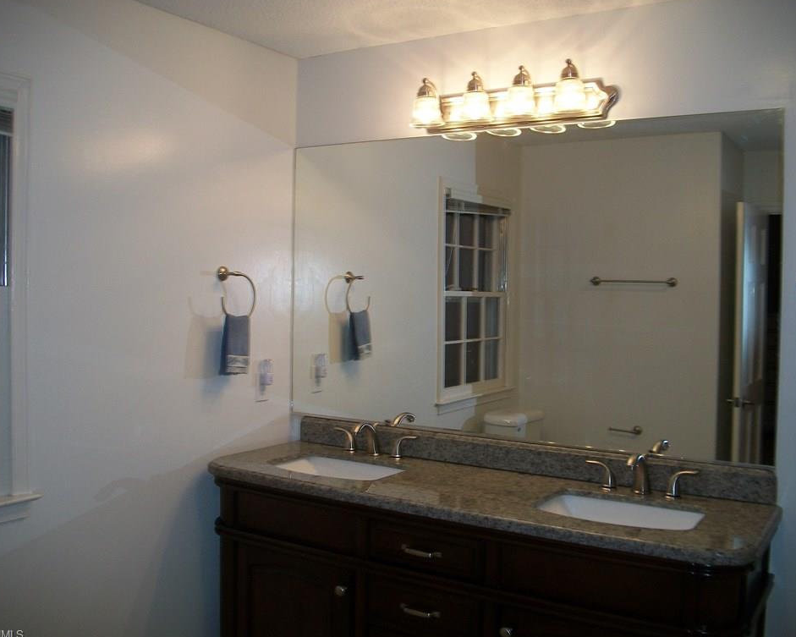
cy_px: 318
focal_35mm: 34
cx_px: 396
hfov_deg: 52.8
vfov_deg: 43.4
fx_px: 801
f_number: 2.9
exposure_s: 1/30
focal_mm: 5.7
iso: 80
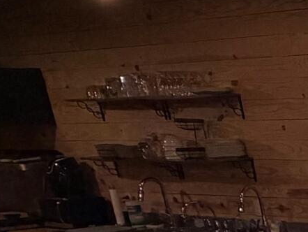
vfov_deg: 13.6
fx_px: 846
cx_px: 659
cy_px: 443
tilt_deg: -22.4
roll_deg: +1.5
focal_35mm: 95
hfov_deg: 15.4
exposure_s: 1/121
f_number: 2.2
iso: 125
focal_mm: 2.22
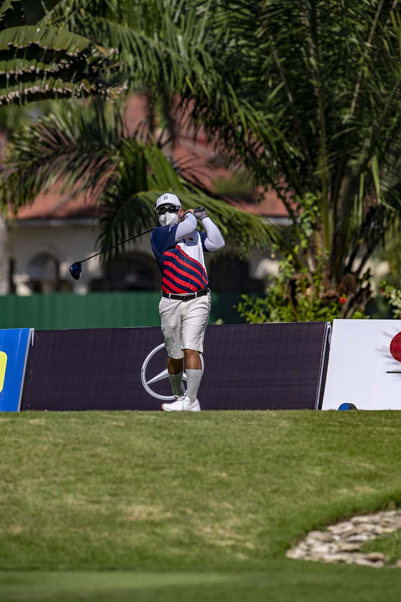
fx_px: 6683
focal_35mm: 400
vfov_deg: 5.2
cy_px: 301
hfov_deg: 3.4
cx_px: 200
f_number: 5.6
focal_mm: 400
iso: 100
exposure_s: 1/2000
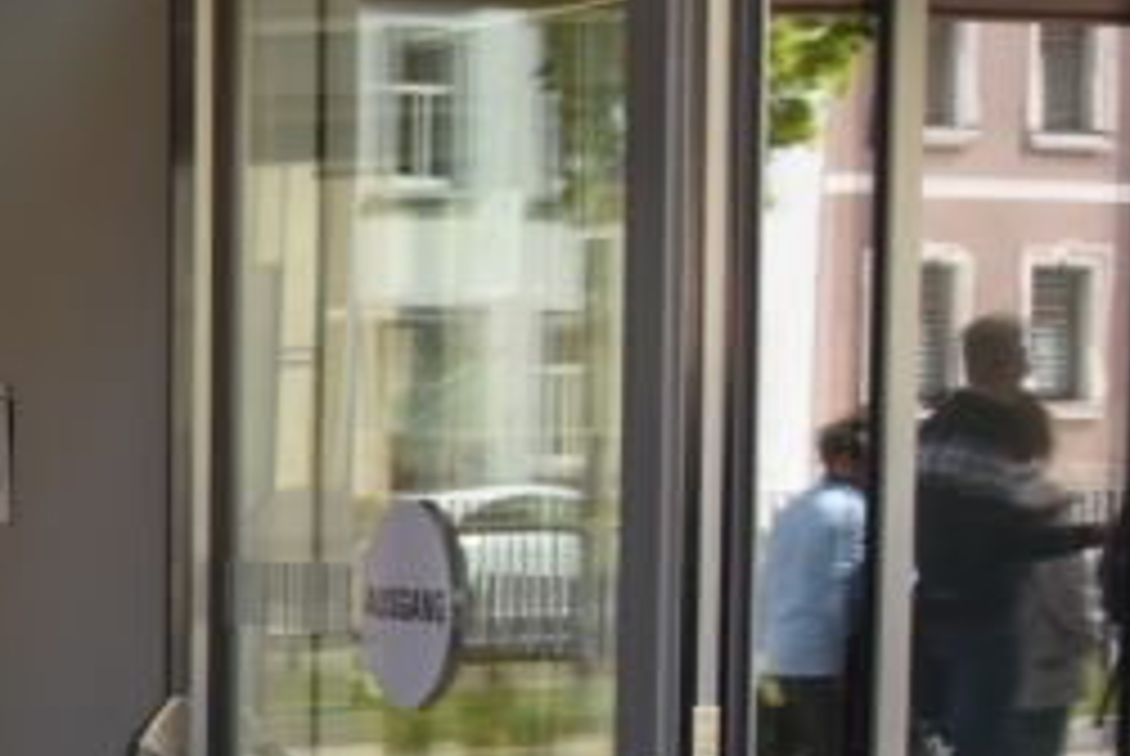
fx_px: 3457
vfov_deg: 12.2
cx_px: -806
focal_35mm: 110
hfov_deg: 16.1
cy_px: 875
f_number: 7.1
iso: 400
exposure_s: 1/200
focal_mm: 18
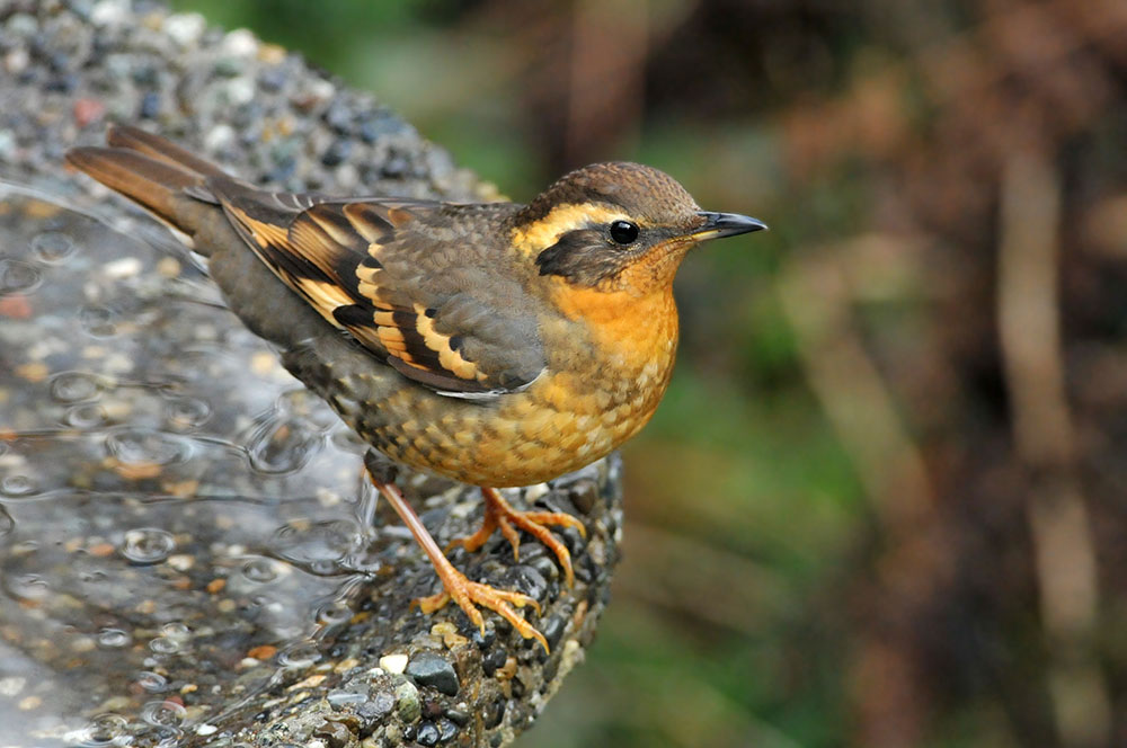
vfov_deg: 2.2
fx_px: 19697
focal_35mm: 630
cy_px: 374
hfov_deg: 3.3
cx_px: 564
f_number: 5.6
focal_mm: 420
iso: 1250
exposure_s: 1/500
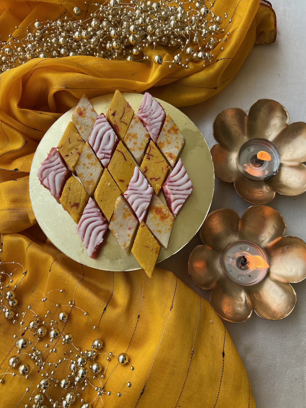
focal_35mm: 27
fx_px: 318
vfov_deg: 65.3
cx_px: 155
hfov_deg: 51.4
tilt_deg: -76.3
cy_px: 198
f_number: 1.5
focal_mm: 5.7
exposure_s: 1/1361
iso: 50
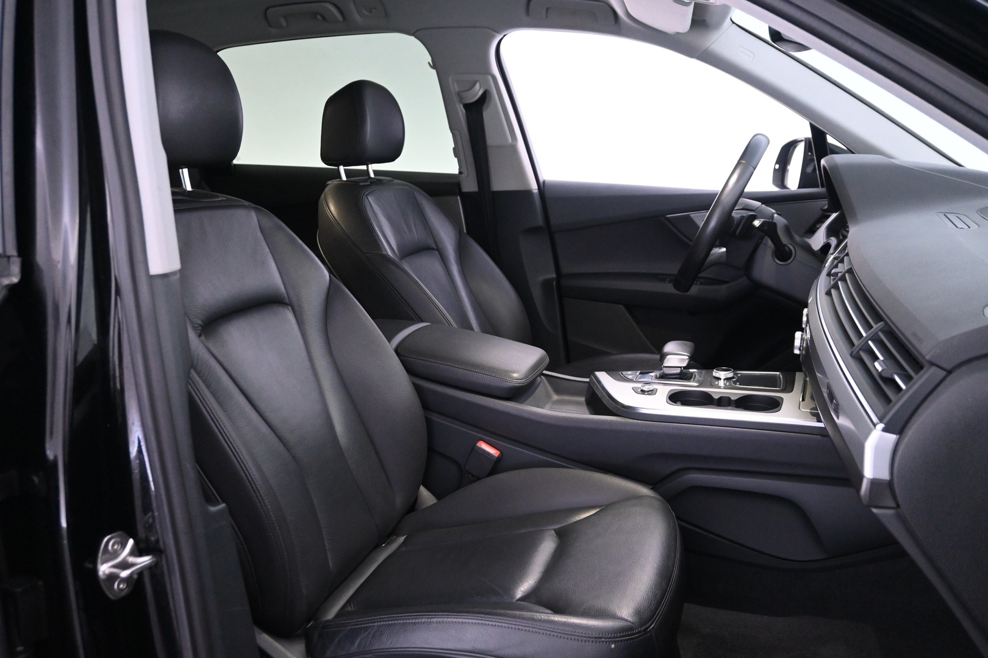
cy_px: 329
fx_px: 823
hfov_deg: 61.9
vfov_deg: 43.6
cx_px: 494
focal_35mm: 30
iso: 3200
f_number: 3.8
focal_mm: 20
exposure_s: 1/30
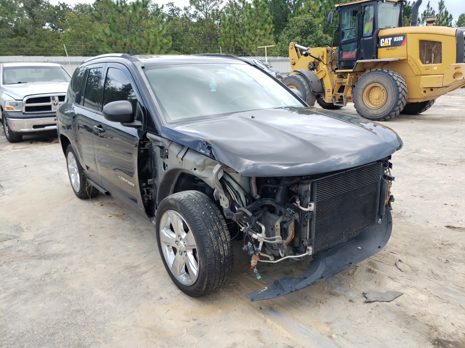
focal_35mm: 26
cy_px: 174
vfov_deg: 53.1
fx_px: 349
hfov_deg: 67.3
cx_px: 232
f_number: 1.5
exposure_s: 1/769
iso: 50
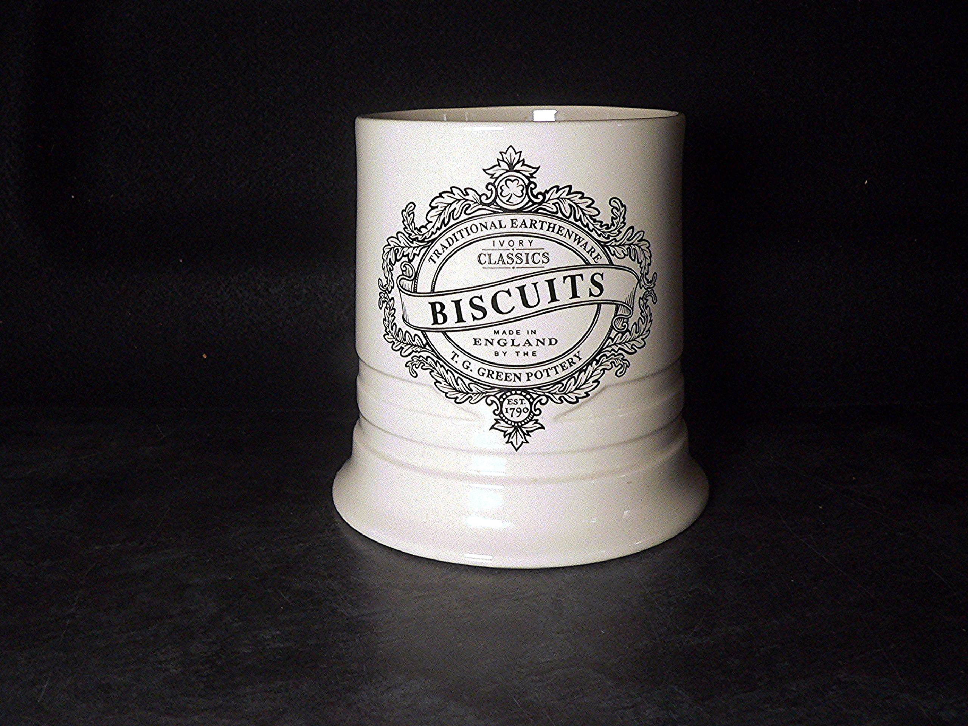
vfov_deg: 39.7
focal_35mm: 36
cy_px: 363
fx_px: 1007
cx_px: 484
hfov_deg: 51.4
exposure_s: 1/40
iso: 400
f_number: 2.8
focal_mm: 6
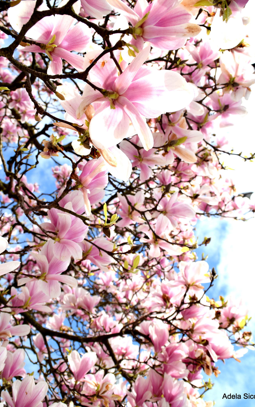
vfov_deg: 50.9
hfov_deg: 33.1
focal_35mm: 39
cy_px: 204
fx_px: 428
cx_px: 136
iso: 200
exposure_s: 1/800
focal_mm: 25
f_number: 8
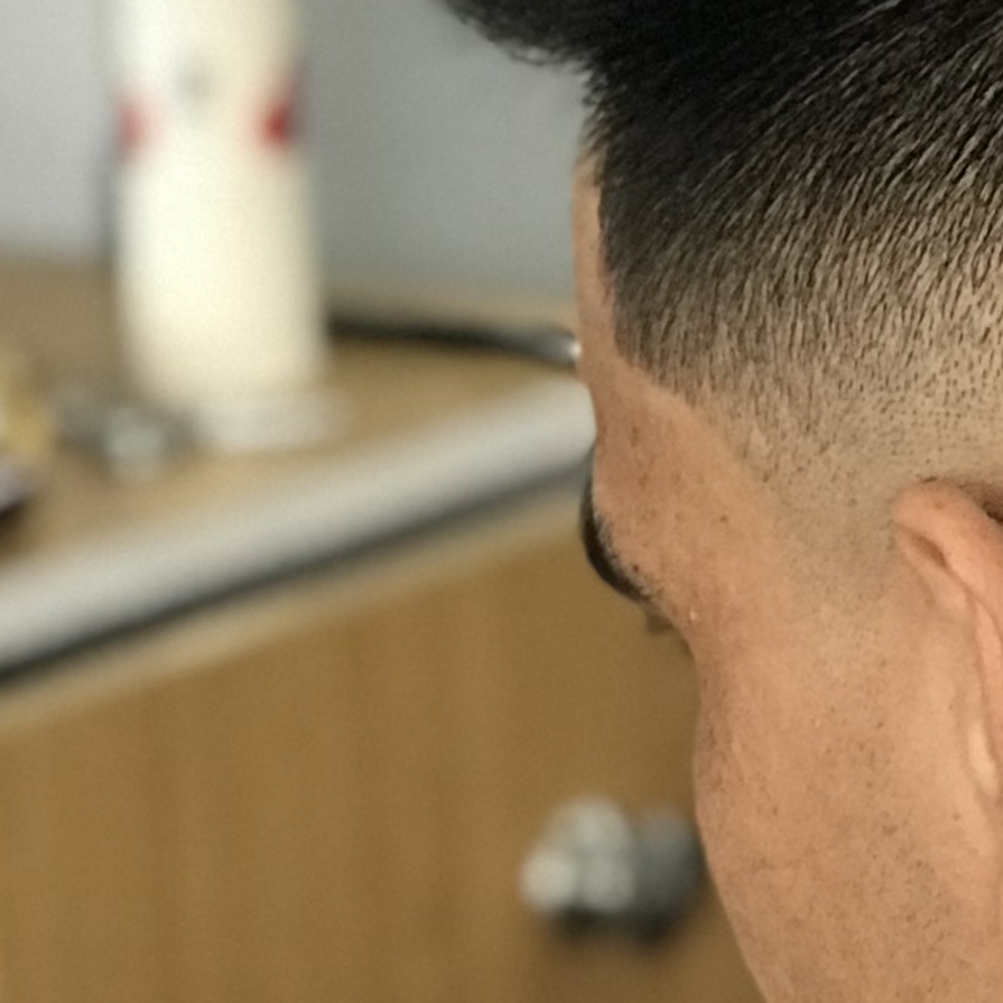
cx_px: 1402
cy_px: -103
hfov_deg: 7.6
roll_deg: +3.0
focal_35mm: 227
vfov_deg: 7.7
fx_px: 7441
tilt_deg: -8.3
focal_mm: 6.6
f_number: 2.8
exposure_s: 1/50
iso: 250
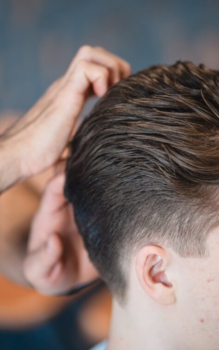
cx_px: 113
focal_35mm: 117
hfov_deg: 11.2
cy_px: 150
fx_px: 1117
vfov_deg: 17.8
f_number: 1.8
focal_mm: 85
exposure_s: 1/250
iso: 320
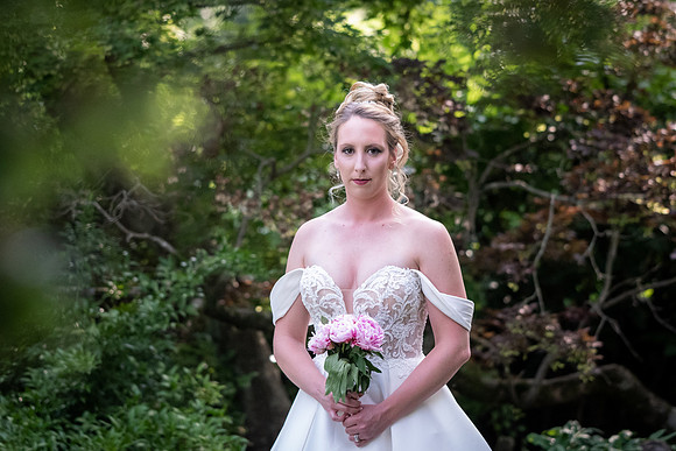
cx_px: 338
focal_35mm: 208
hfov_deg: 9.9
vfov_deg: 6.6
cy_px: 167
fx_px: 3909
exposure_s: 1/3200
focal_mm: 110
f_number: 2.8
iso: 2500
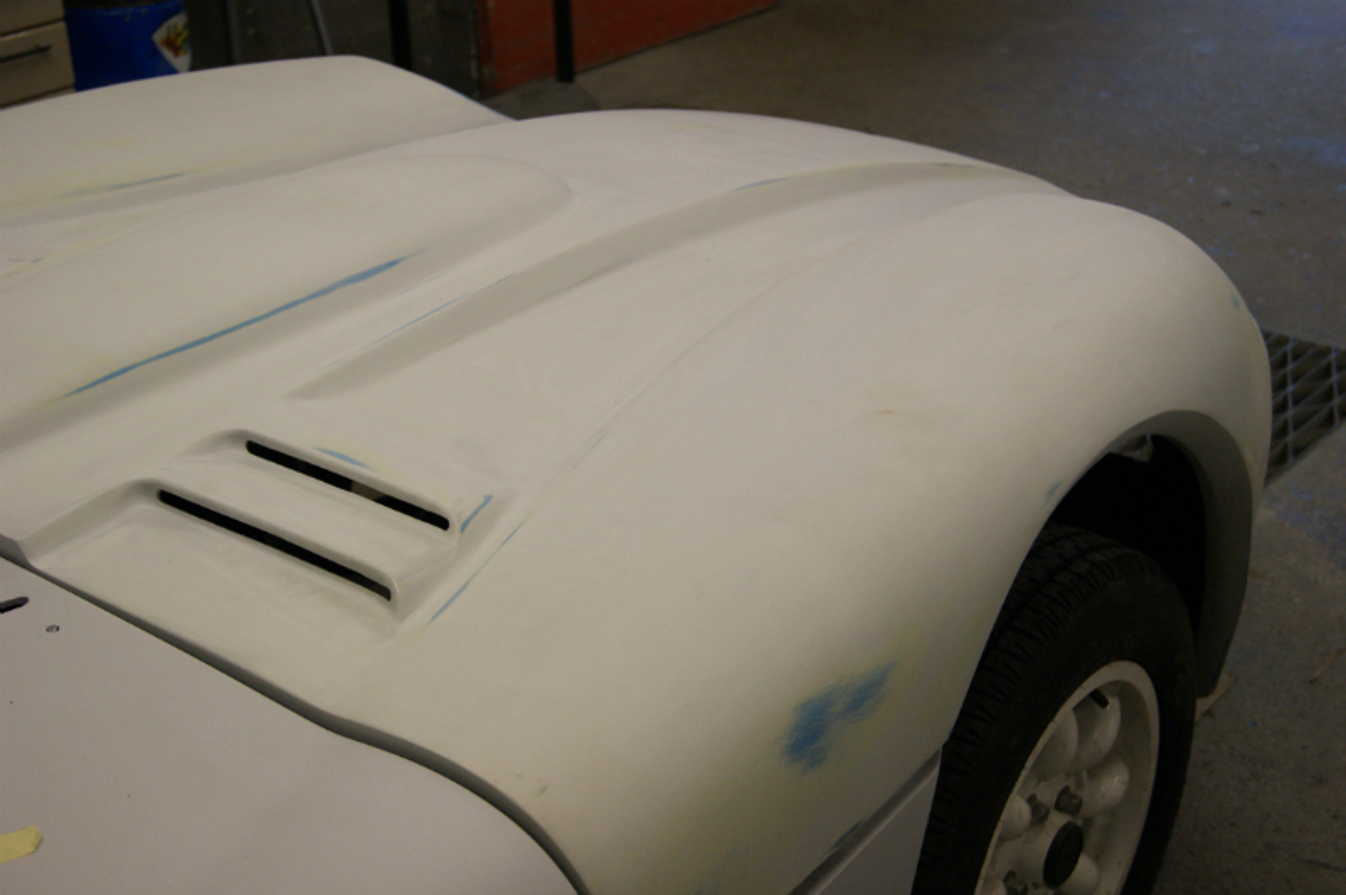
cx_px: 673
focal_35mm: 52
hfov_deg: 37.9
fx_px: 1961
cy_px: 448
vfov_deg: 25.7
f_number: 5
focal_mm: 35
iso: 400
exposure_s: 1/50
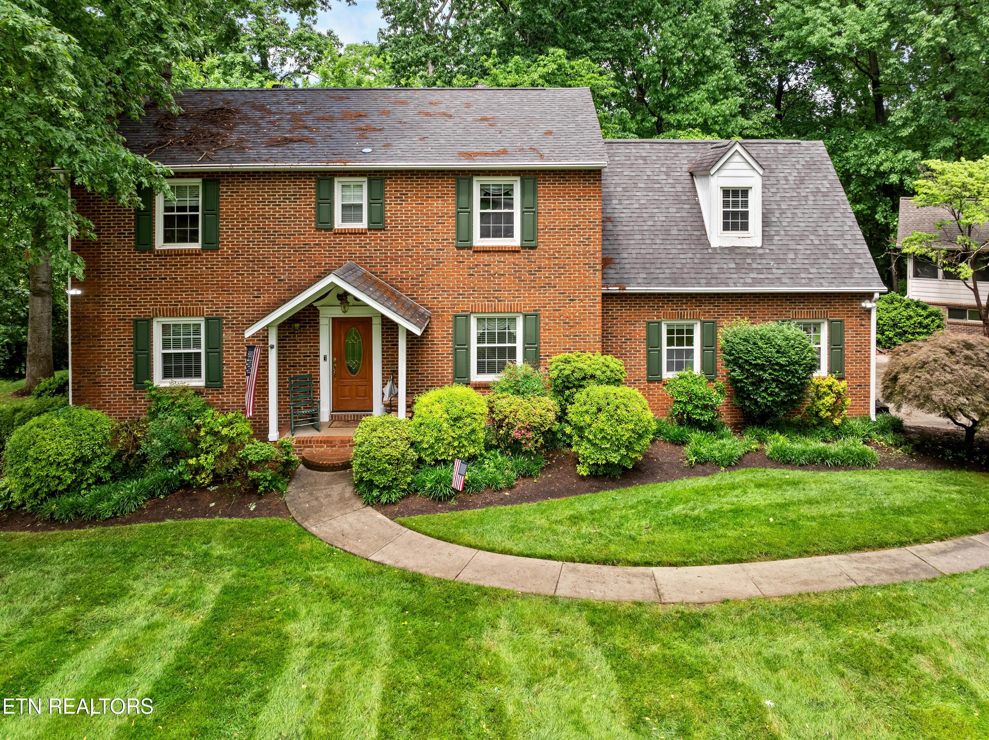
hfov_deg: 71.6
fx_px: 685
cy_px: 370
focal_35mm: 24
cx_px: 494
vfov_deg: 56.8
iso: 160
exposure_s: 1/100
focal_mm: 12.29
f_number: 2.8
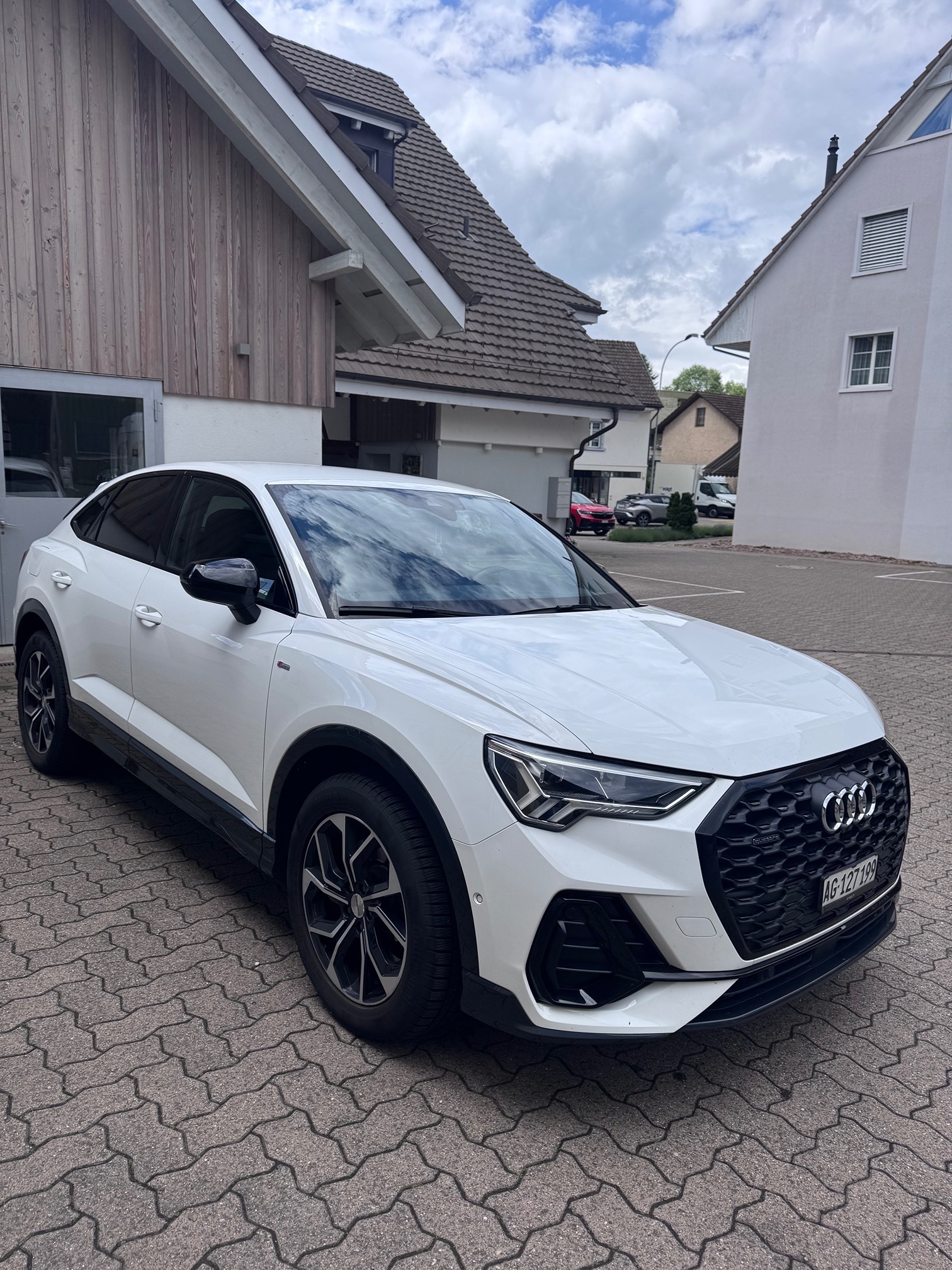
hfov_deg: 56.8
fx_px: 880
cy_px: 635
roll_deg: -2.3
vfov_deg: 71.6
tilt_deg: -8.8
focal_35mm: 24
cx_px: 476
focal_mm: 6.76
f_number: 1.78
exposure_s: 1/5814
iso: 80
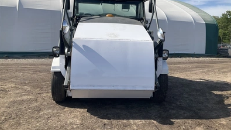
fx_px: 196
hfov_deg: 61.0
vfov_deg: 36.5
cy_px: 50
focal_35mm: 32
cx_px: 116
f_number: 1.8
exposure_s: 1/2141
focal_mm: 3
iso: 25
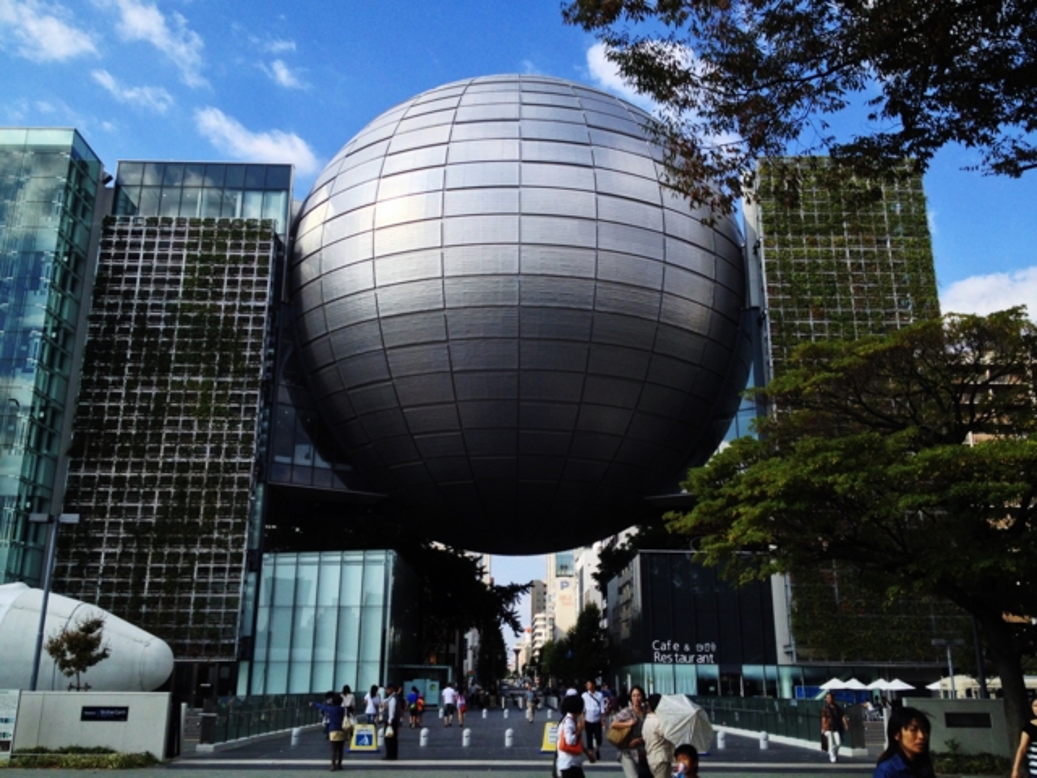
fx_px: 1049
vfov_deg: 40.7
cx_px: 518
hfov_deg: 52.6
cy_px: 389
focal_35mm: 35
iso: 50
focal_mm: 4.28
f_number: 2.4
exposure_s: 1/1493
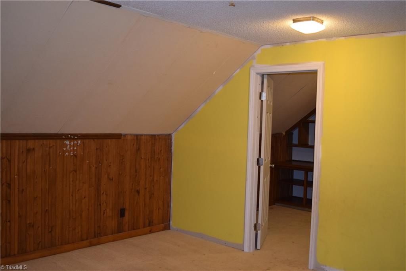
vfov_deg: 34.2
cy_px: 136
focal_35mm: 39
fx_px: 440
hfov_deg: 49.6
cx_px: 203
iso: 1100
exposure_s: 1/60
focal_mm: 26
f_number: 4
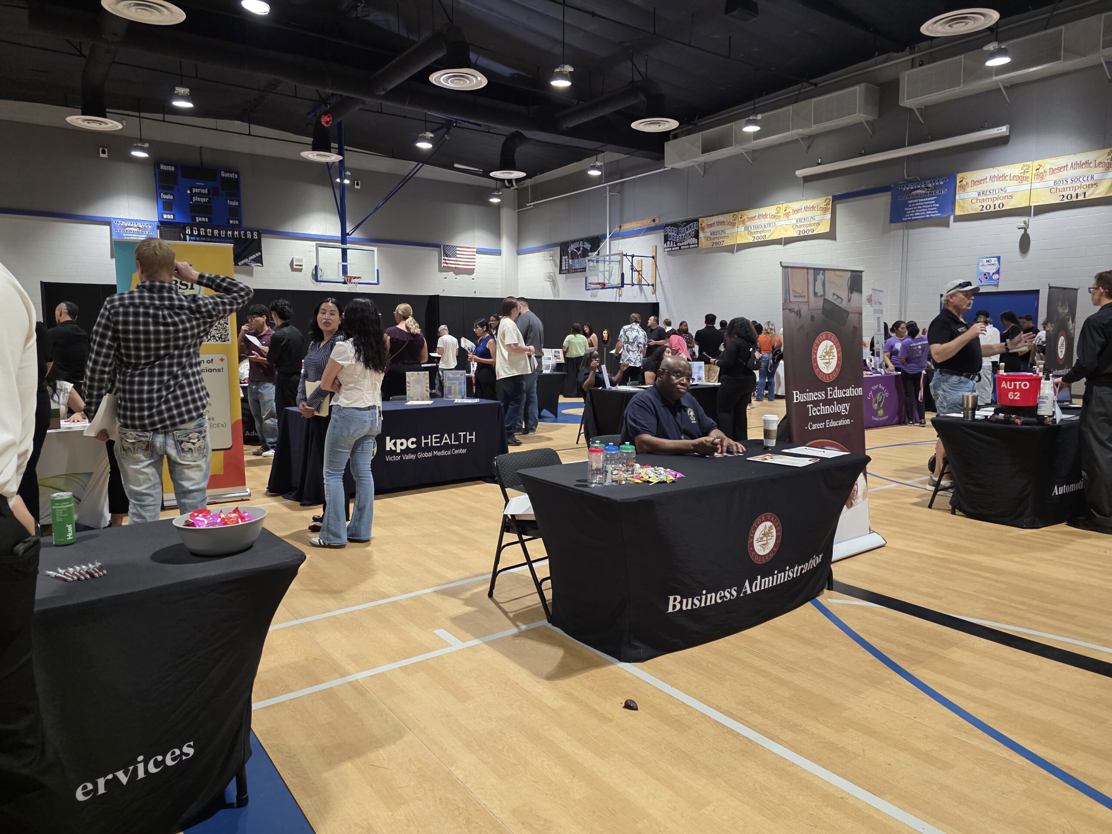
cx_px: 556
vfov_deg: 58.9
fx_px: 739
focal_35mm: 23
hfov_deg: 73.9
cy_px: 417
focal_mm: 6.3
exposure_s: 1/120
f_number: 1.7
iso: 400
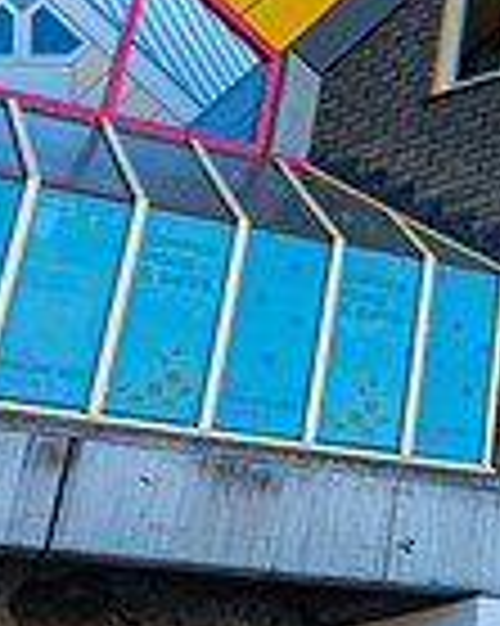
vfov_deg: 19.5
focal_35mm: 94
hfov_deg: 12.7
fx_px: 1741
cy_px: -79
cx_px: 1189
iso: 100
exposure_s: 1/200
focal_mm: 16
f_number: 3.5
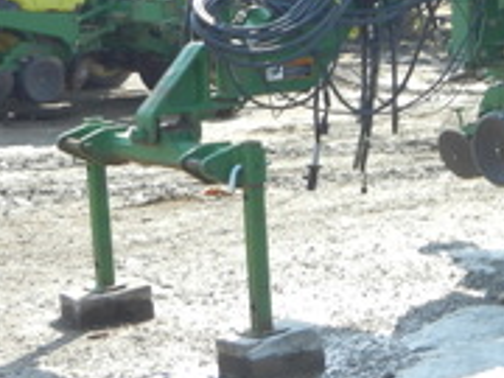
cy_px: -70
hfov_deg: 15.8
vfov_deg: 12.6
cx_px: 753
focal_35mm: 115
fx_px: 1674
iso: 160
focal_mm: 6.9
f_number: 4
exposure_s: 1/400
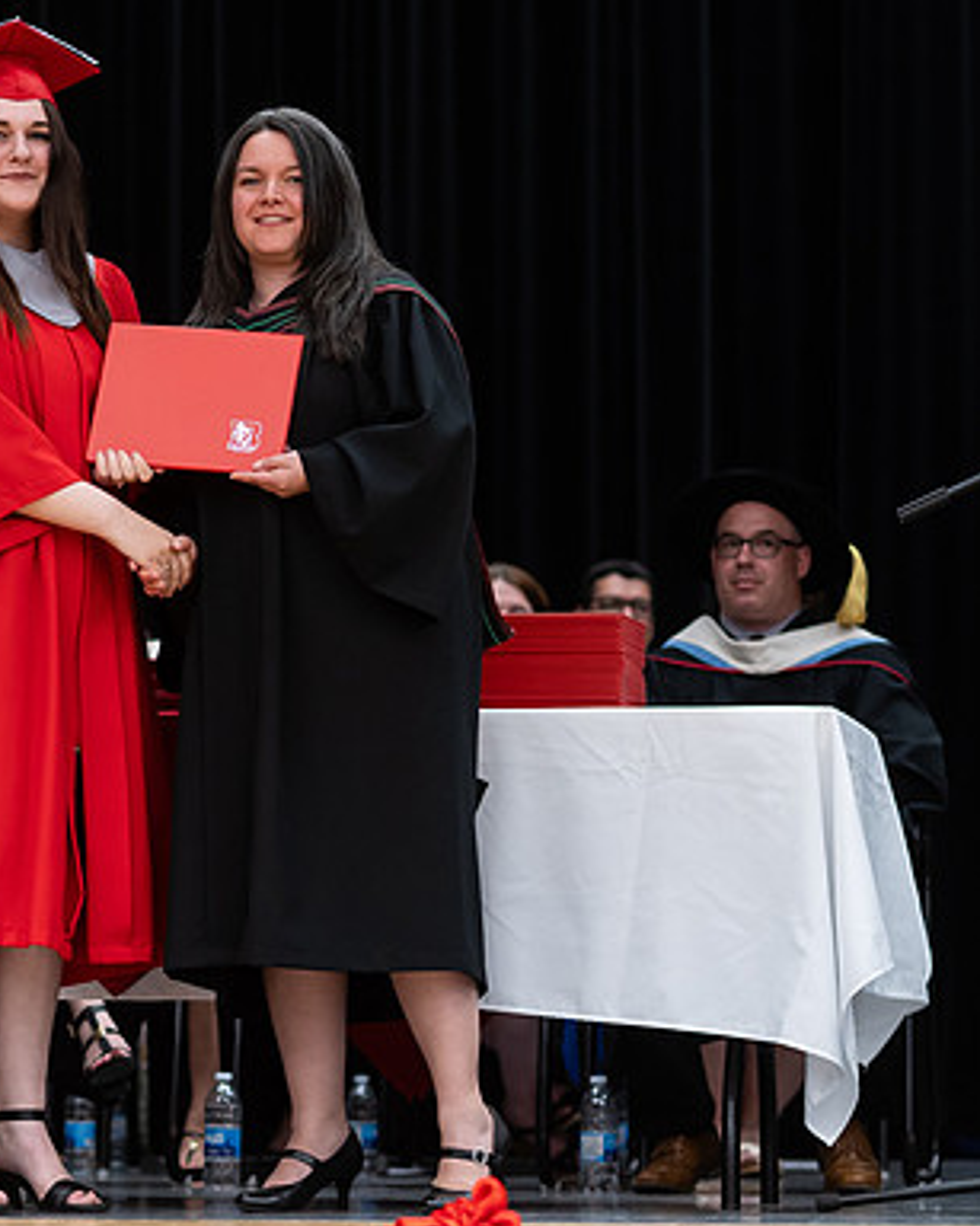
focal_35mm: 166
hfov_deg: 9.2
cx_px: 11
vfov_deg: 11.6
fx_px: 6021
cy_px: 652
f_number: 2.8
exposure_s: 1/200
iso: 1000
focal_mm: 85
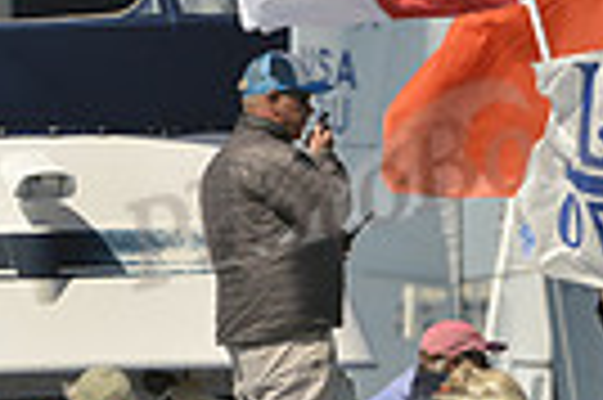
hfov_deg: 1.5
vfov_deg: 1.0
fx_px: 22451
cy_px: 470
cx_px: -104
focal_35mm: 1342
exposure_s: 1/1250
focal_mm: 310
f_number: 8
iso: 280
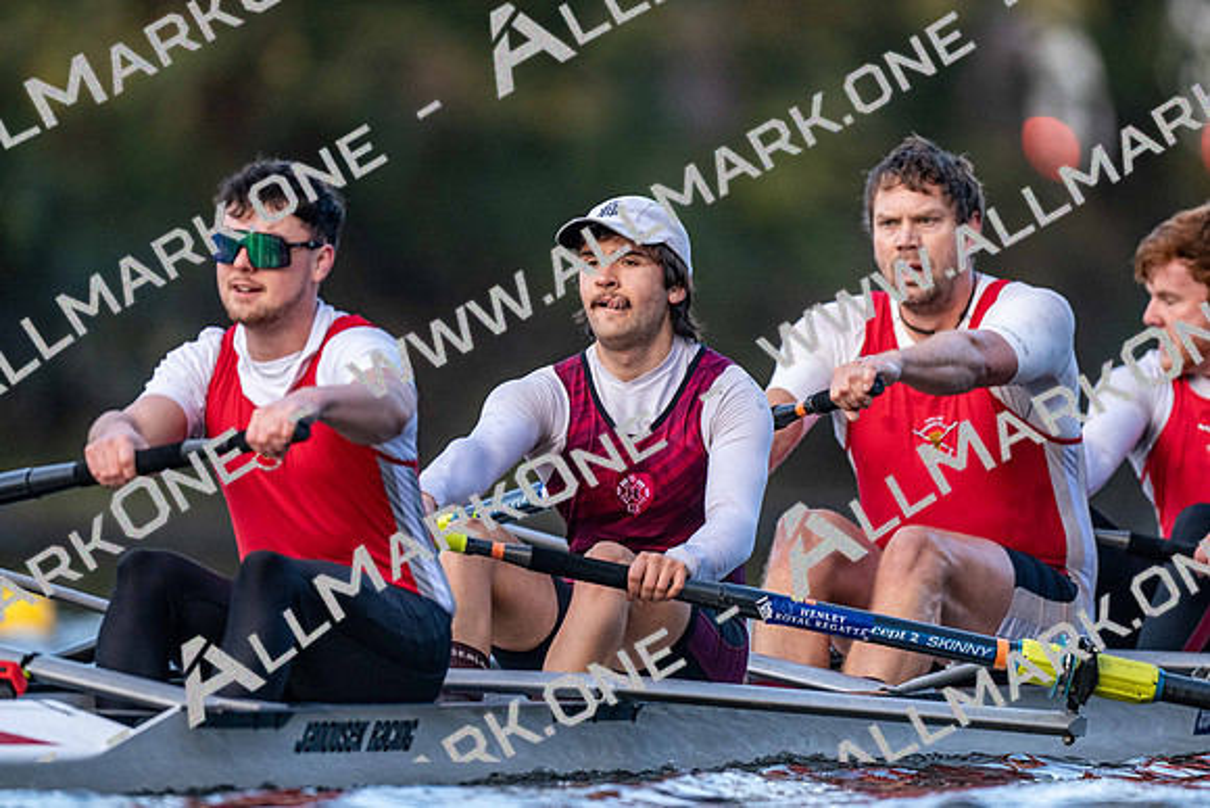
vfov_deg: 2.3
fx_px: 20170
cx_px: 605
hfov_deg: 3.4
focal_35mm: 600
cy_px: 404
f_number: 4
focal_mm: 600
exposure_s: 1/2500
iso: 2500
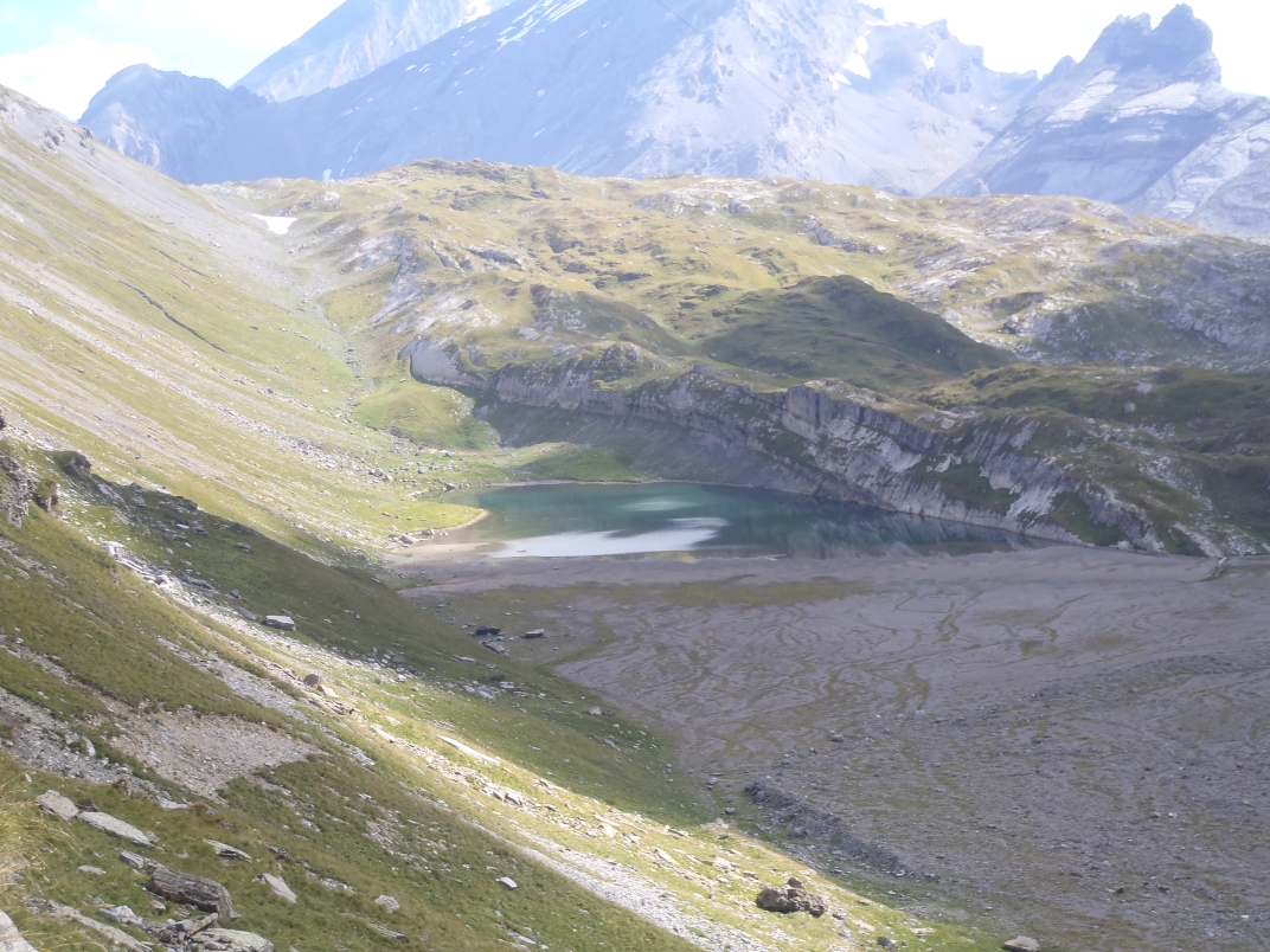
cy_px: 476
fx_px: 2091
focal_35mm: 57
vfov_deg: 25.7
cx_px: 635
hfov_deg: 33.8
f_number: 5.6
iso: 80
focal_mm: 10.34
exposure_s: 1/100
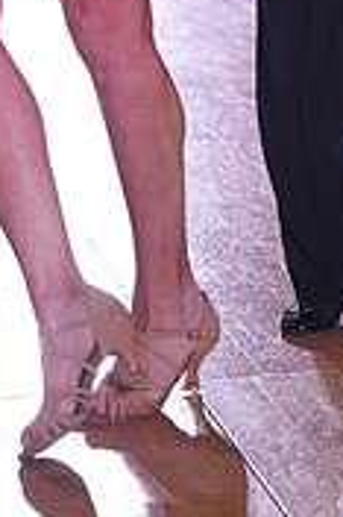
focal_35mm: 175
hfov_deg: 7.8
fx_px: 2506
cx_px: 157
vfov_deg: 11.3
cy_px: -226
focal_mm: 53
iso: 1600
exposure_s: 1/500
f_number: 4
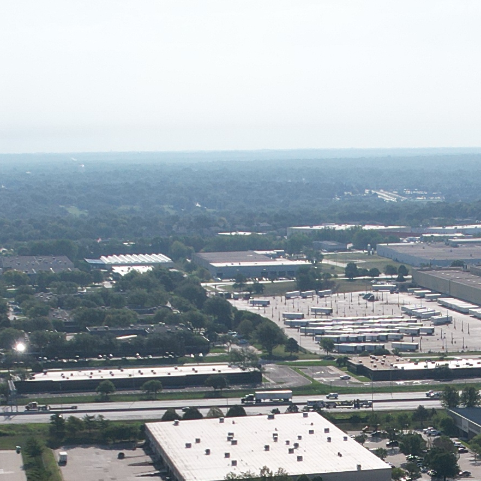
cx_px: 356
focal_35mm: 116
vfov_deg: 14.5
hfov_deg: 15.0
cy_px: 592
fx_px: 1824
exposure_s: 1/1000
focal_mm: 8.38
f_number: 2.8
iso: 100
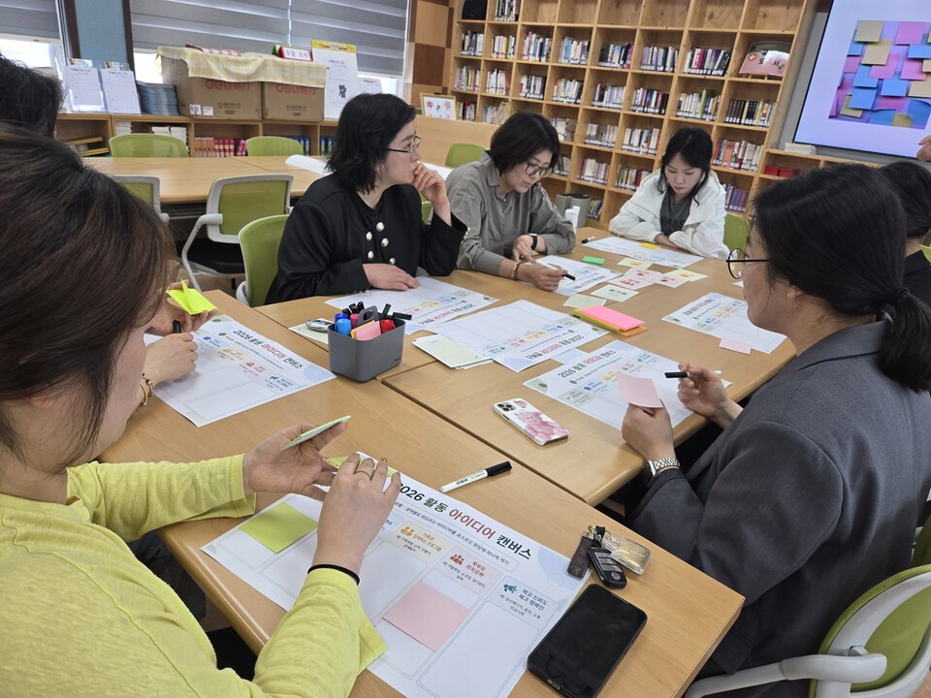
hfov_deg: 73.9
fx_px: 619
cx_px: 466
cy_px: 349
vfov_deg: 58.9
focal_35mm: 23
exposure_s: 1/120
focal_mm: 5.4
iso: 64
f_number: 1.8
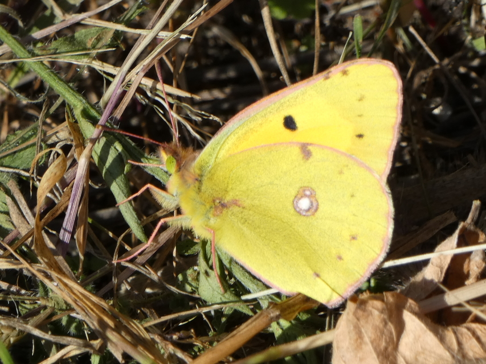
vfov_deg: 3.0
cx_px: 243
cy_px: 182
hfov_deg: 4.0
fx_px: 7021
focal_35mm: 500
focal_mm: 89.5
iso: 80
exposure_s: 1/200
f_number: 5.6
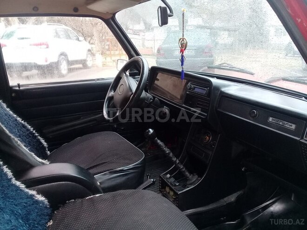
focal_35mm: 31
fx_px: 275
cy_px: 115
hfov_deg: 58.4
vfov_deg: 45.4
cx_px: 154
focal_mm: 3.3
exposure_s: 1/33
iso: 64
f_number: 2.2
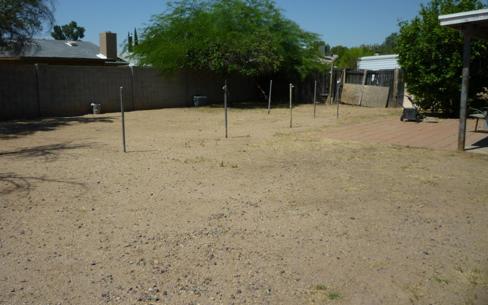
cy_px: 134
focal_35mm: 31
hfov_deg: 61.2
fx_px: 412
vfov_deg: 40.6
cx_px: 244
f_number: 5
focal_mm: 5.2
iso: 80
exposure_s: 1/640
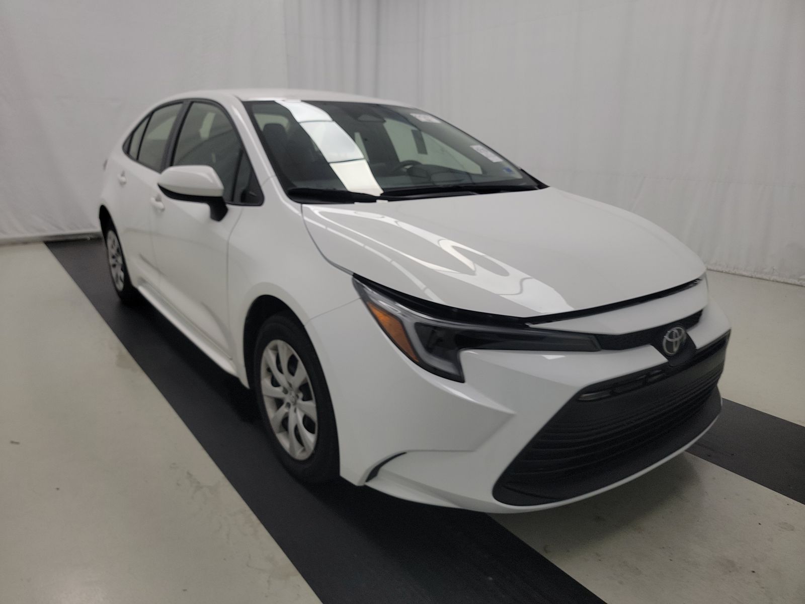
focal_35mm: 24
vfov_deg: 56.8
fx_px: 558
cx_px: 402
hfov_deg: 71.6
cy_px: 302
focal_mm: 6.7
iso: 110
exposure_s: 1/59
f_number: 1.8
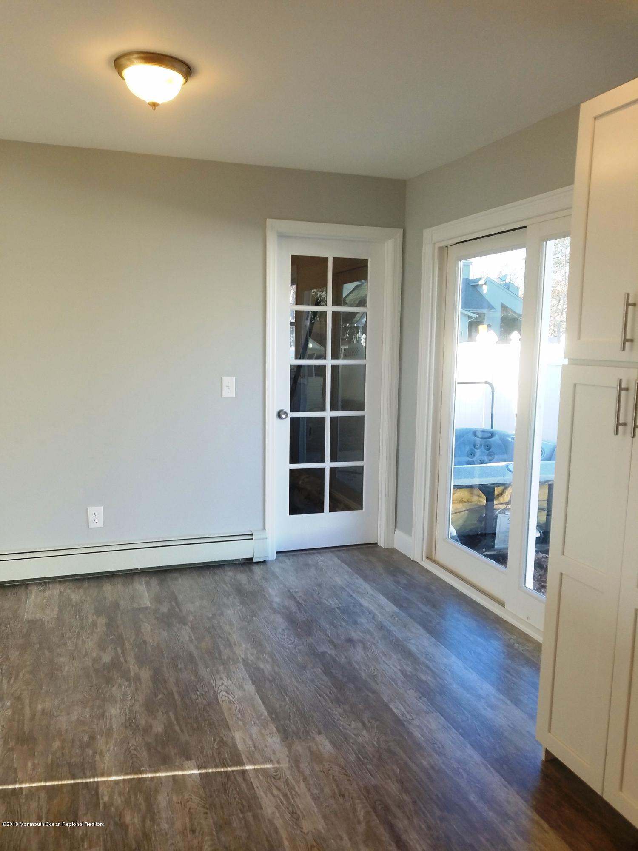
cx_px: 319
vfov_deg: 67.3
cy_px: 426
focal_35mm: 26
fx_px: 639
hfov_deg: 53.1
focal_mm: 4.2
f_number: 1.7
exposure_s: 1/143
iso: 50
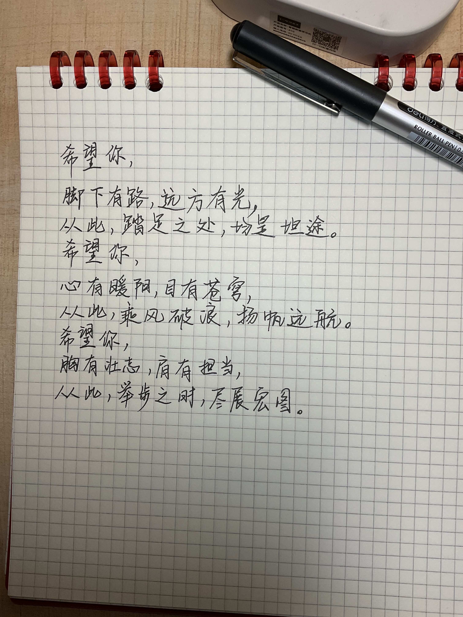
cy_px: 308
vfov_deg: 61.7
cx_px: 232
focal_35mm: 29
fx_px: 517
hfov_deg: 48.2
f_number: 1.8
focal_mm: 3
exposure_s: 1/100
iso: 32
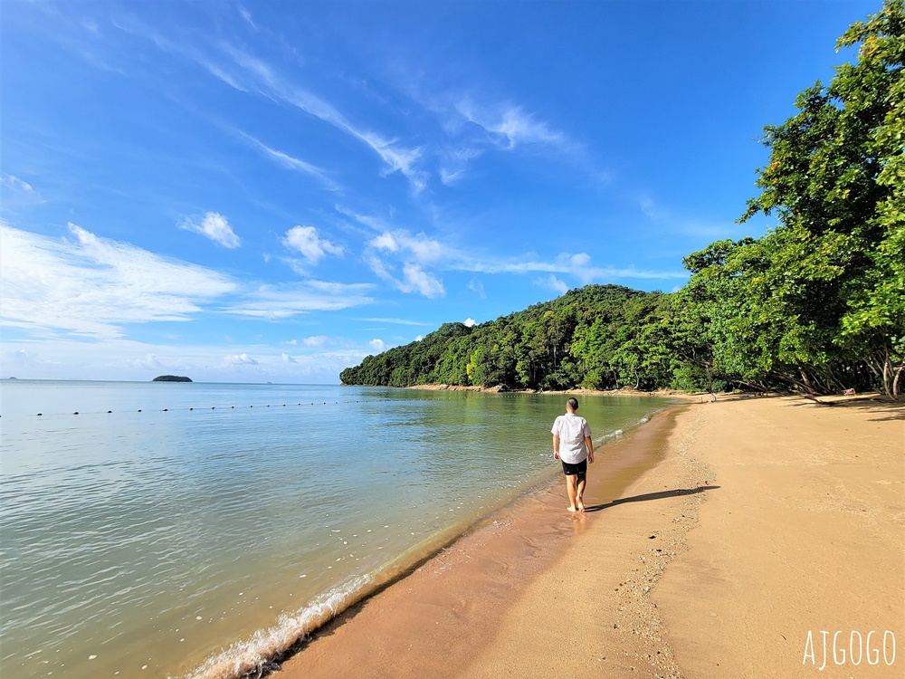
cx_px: 452
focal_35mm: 13
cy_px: 340
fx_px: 340
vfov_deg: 89.9
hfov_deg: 106.2
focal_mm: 2.2
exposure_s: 1/1709
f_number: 2.2
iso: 50
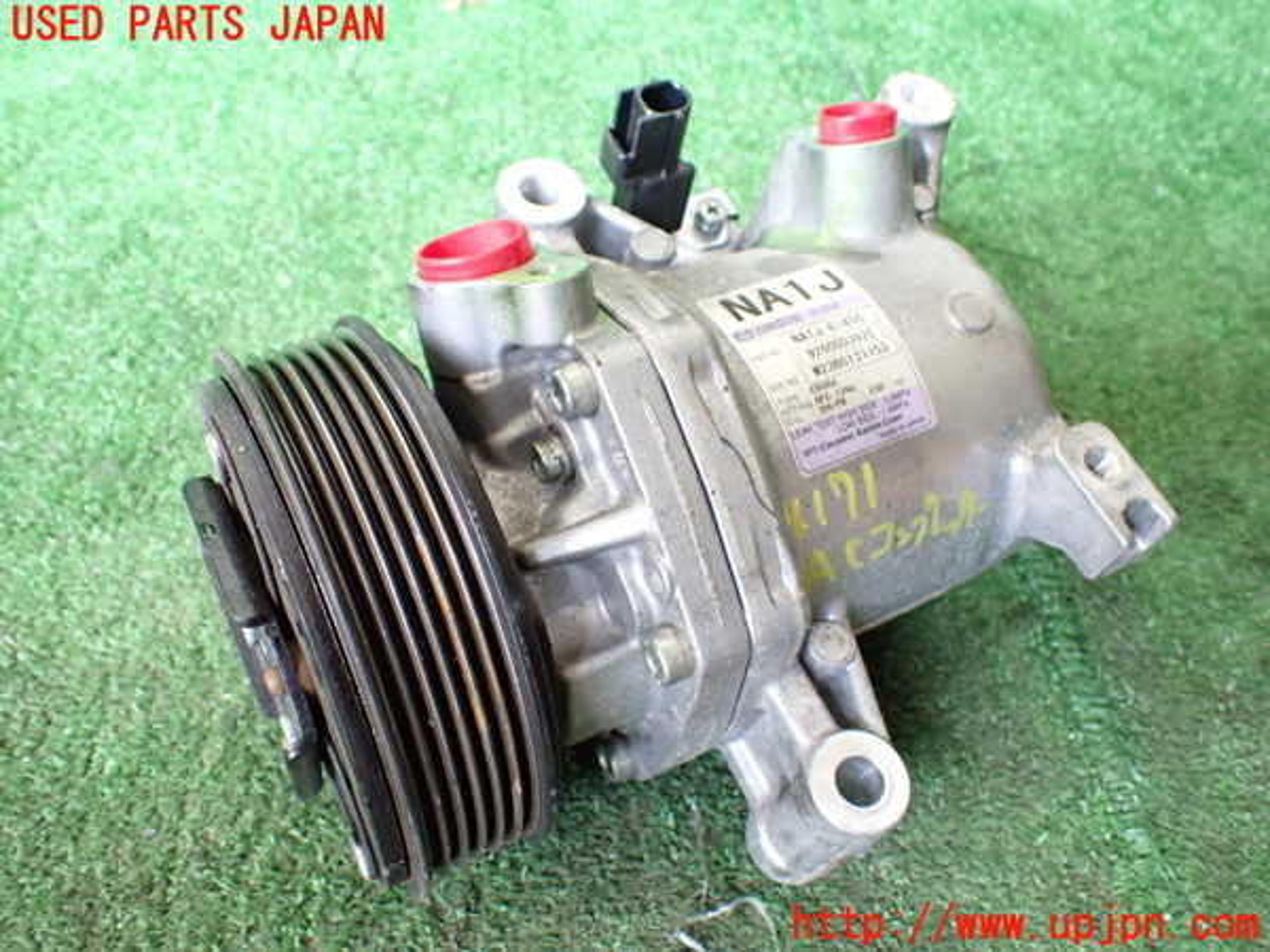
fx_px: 1101
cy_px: 476
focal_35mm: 30
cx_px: 635
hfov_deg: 60.0
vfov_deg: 46.8
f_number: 2.3
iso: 800
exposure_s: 1/125
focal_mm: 5.4
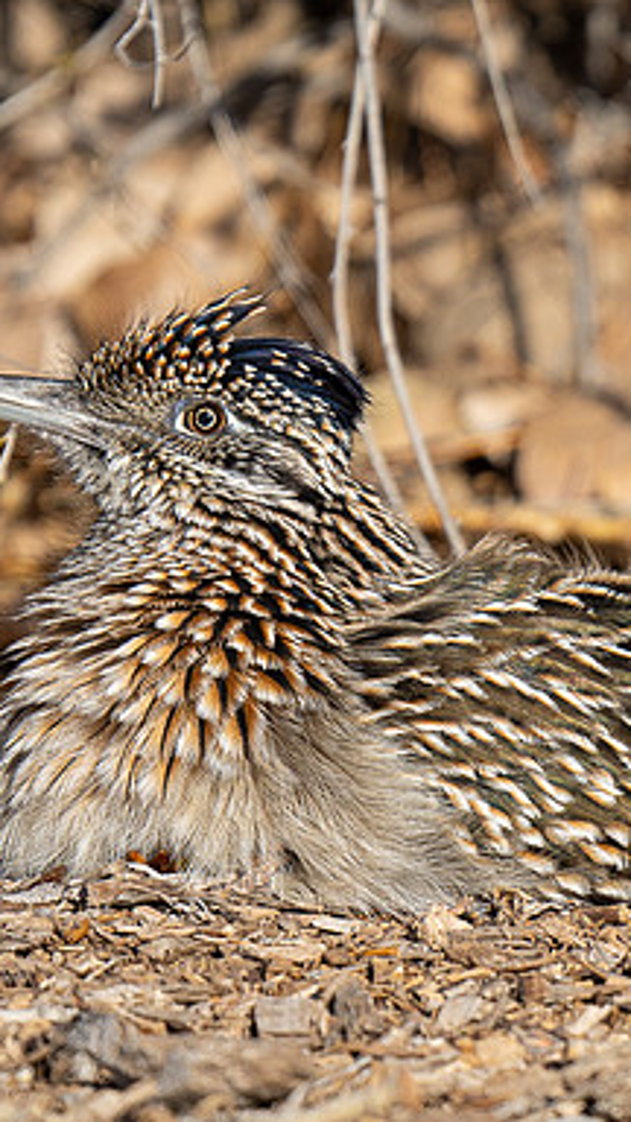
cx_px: 611
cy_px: 561
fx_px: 40662
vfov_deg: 1.6
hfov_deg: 0.9
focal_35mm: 1367
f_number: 6.3
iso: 400
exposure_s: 1/2000
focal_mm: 576
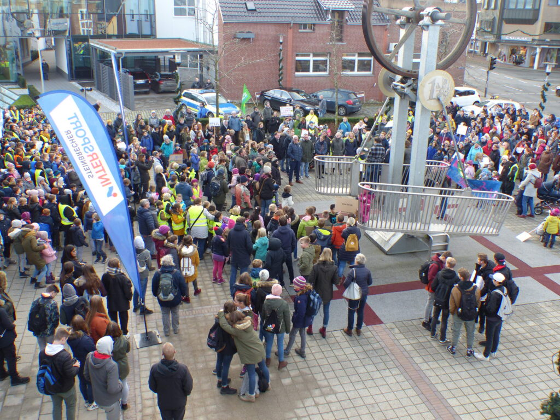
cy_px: 210
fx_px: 550
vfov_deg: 41.8
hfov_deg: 54.0
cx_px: 280
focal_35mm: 34
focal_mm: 6
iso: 100
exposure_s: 1/125
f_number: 2.8
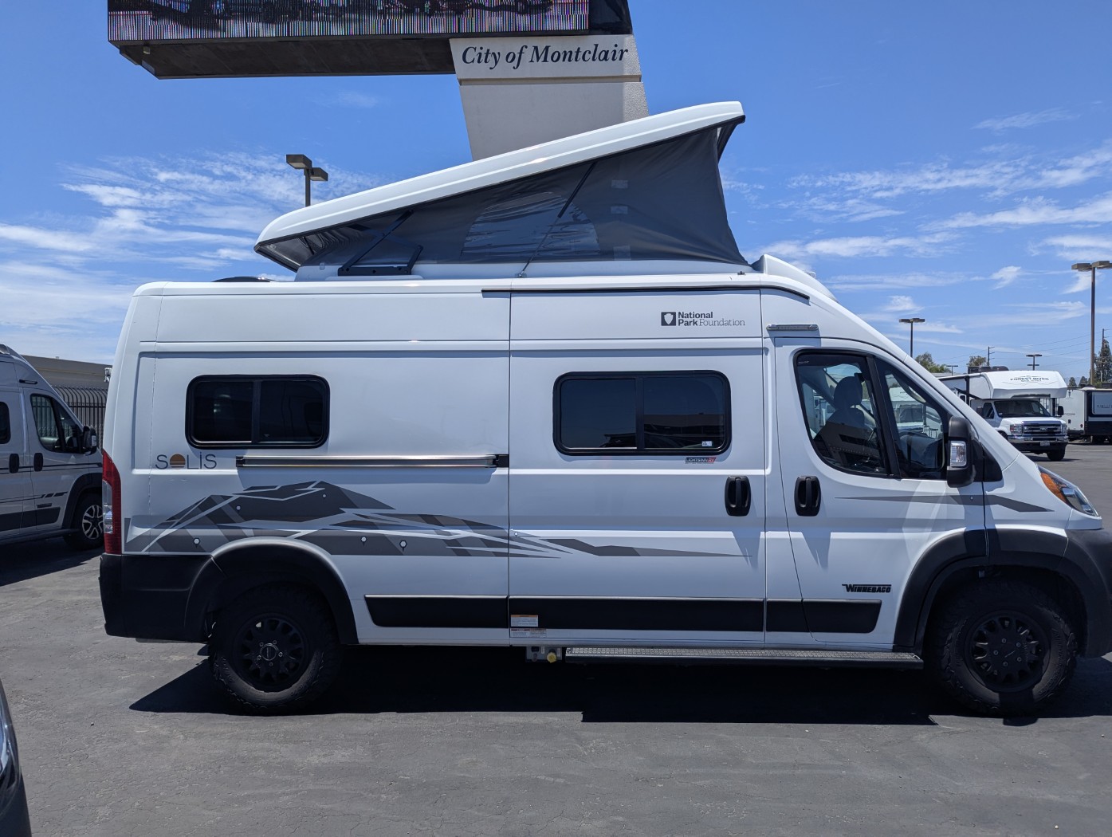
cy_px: 418
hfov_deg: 71.5
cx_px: 556
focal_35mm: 24
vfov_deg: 56.9
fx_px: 772
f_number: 1.85
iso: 40
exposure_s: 1/2833
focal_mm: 6.81
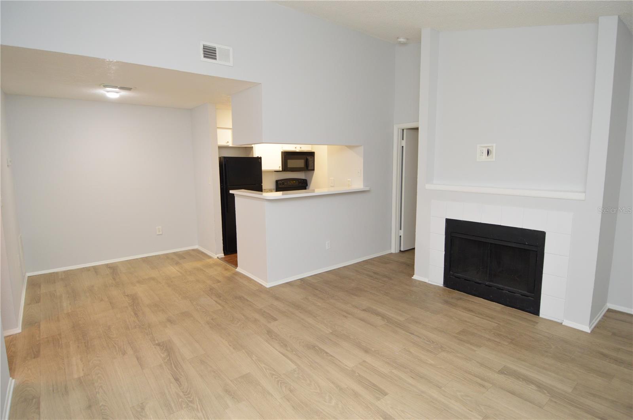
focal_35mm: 18
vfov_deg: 67.3
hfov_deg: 90.1
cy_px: 210
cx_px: 316
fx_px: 316
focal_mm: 12
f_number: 4
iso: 560
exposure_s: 1/60
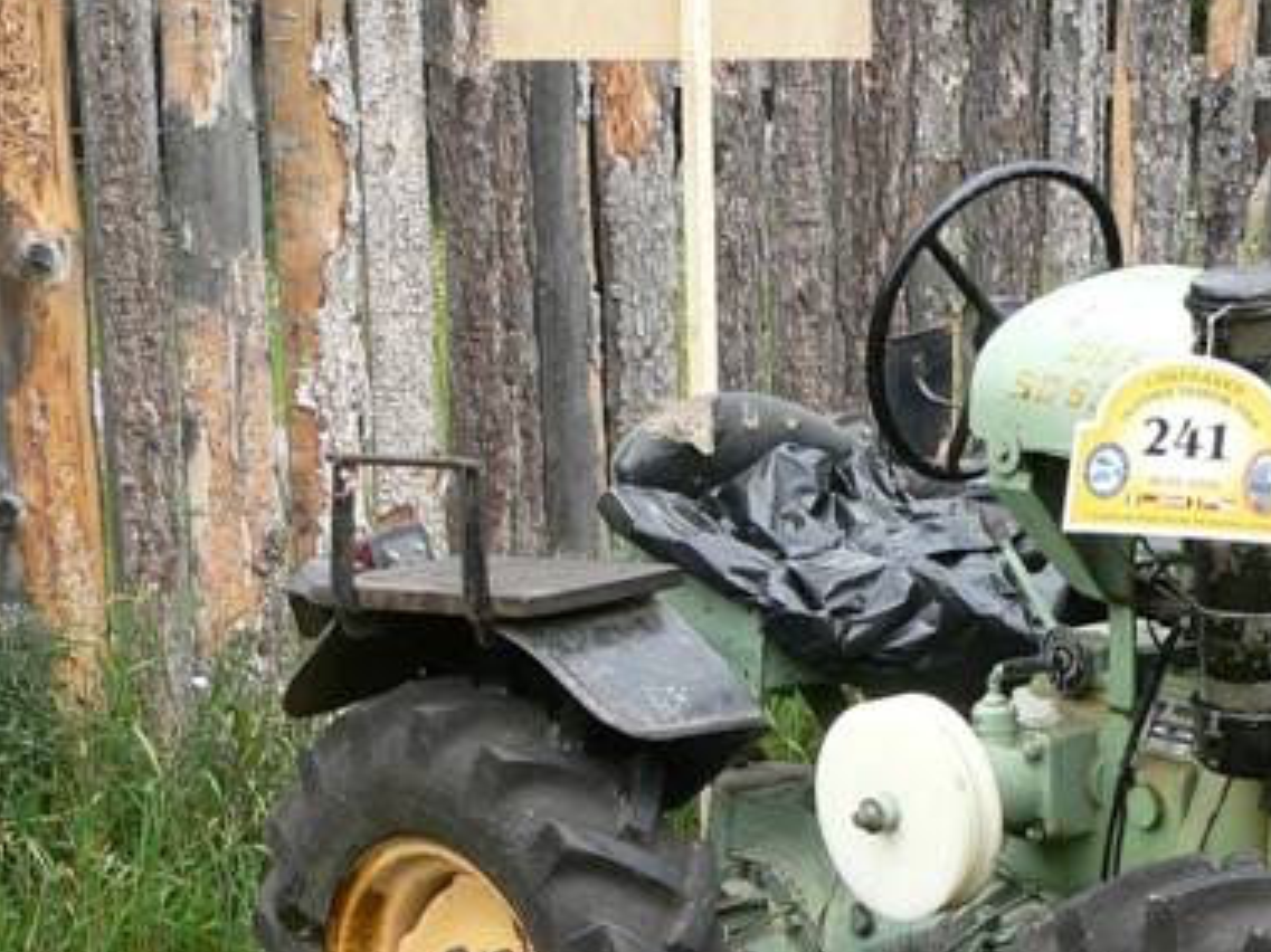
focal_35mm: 95
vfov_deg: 15.3
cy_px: 912
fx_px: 3487
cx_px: 1284
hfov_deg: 20.0
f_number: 4
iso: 80
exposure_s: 1/160
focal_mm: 7.4
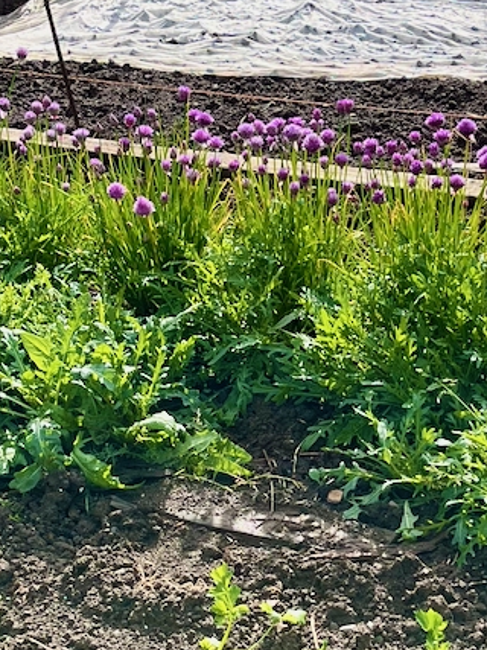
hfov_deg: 18.9
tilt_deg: -33.9
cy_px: 393
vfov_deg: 25.0
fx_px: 1464
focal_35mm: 78
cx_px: 283
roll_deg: +5.3
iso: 50
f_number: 1.6
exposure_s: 1/1776
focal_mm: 5.1
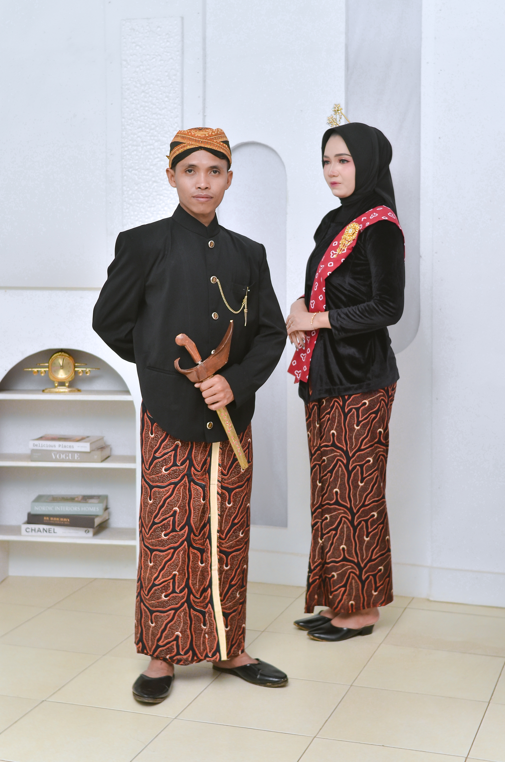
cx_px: 252
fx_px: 1110
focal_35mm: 52
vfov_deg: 37.9
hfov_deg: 25.6
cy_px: 381
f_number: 2.8
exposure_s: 1/160
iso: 250
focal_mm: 35
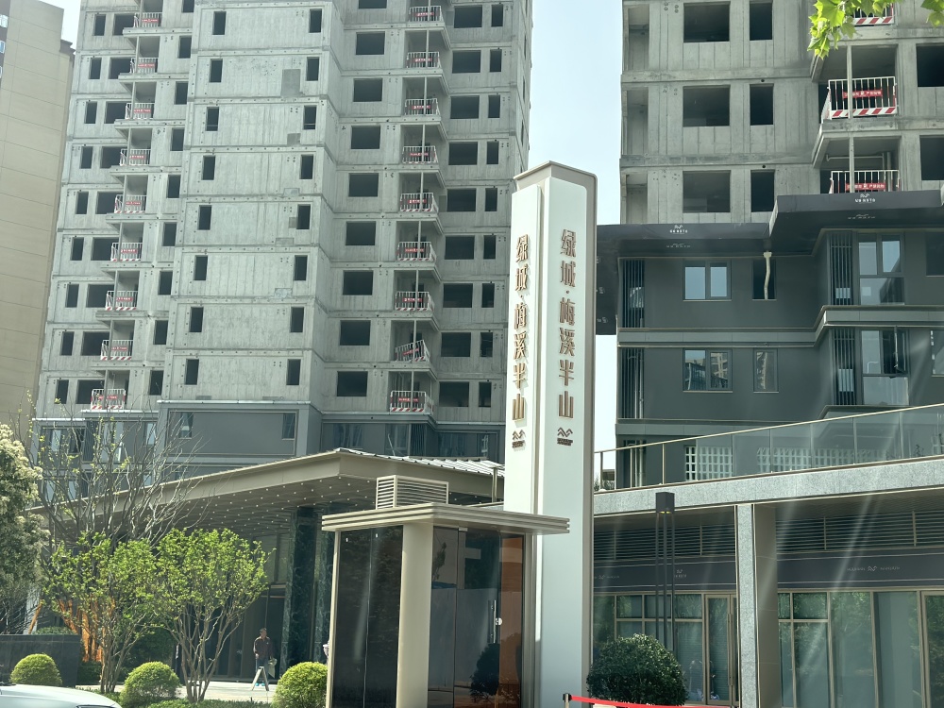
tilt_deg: +12.9
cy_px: 354
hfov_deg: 39.7
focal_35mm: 48
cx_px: 472
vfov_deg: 30.3
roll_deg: -1.9
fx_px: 1309
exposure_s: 1/2203
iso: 80
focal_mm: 6.86
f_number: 1.78
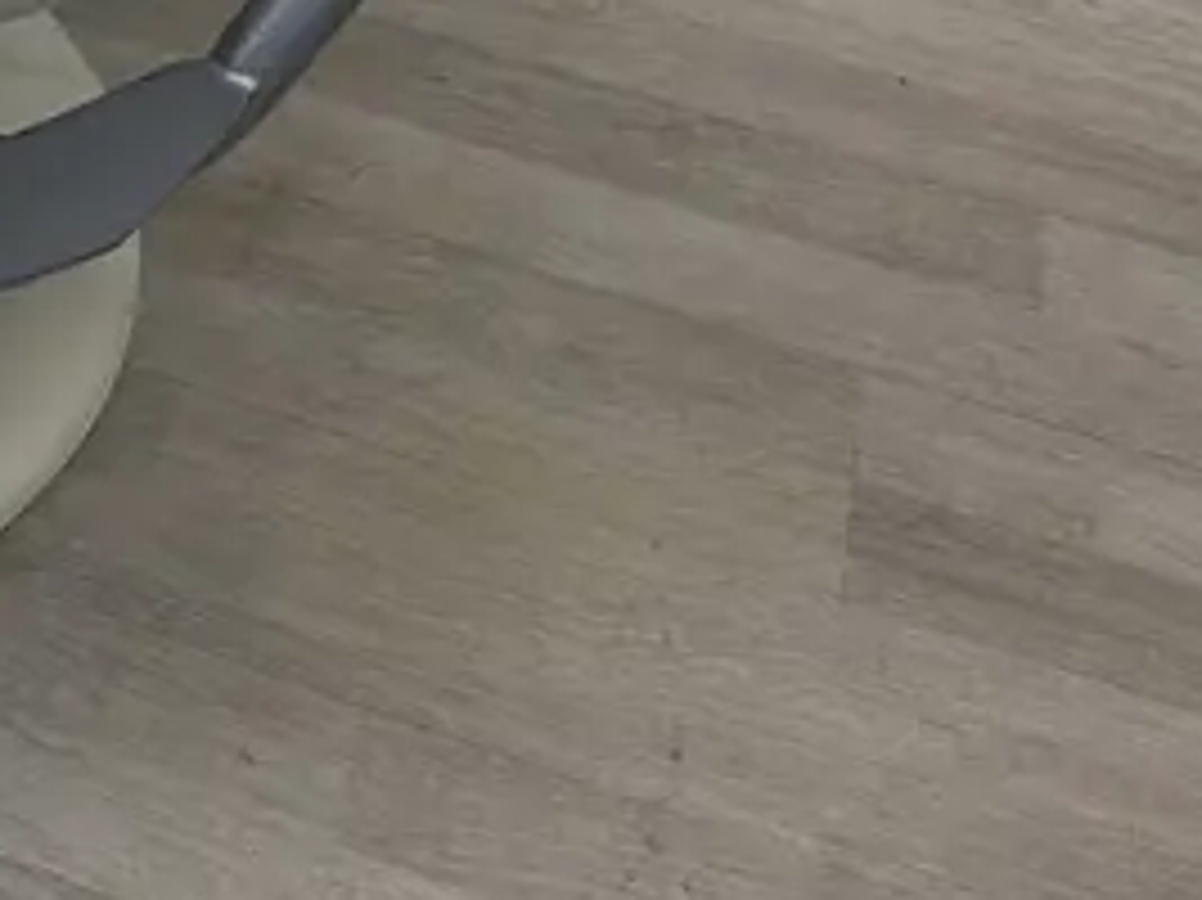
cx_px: -873
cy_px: 158
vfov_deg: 15.9
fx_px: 3193
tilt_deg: -45.3
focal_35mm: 92
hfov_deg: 17.7
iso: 100
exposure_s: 1/100
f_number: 1.78
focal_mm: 6.86
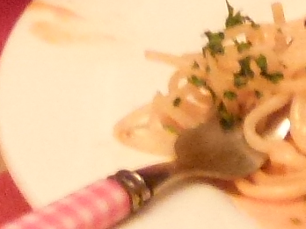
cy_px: -319
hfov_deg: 6.0
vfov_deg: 4.4
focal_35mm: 331
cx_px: 164
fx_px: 2926
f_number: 4
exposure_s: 1/4
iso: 400
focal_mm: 8
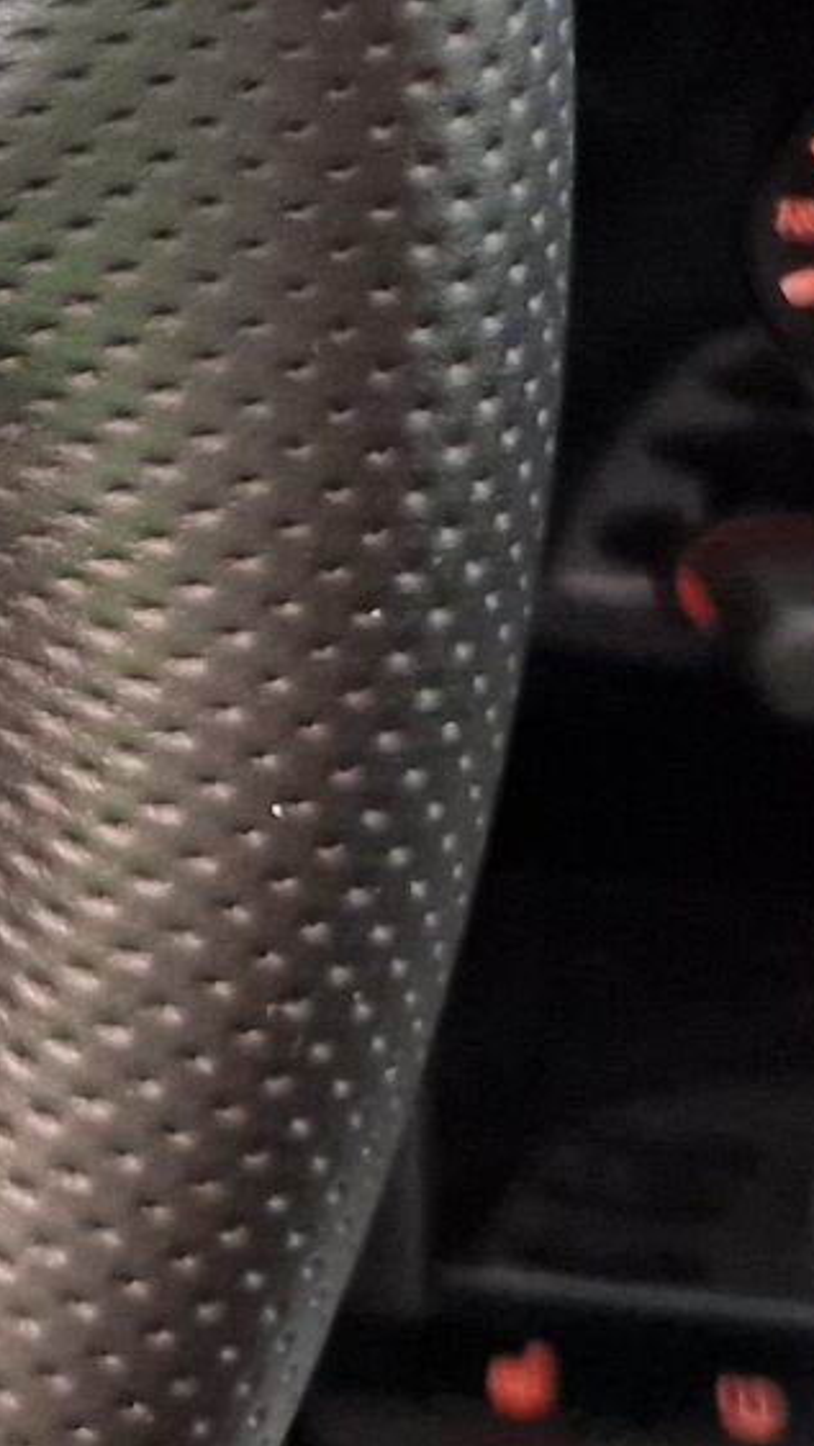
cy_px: -642
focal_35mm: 114
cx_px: -709
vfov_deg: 17.2
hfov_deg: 10.0
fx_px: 4371
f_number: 1.8
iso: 400
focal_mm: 6.4
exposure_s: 1/33
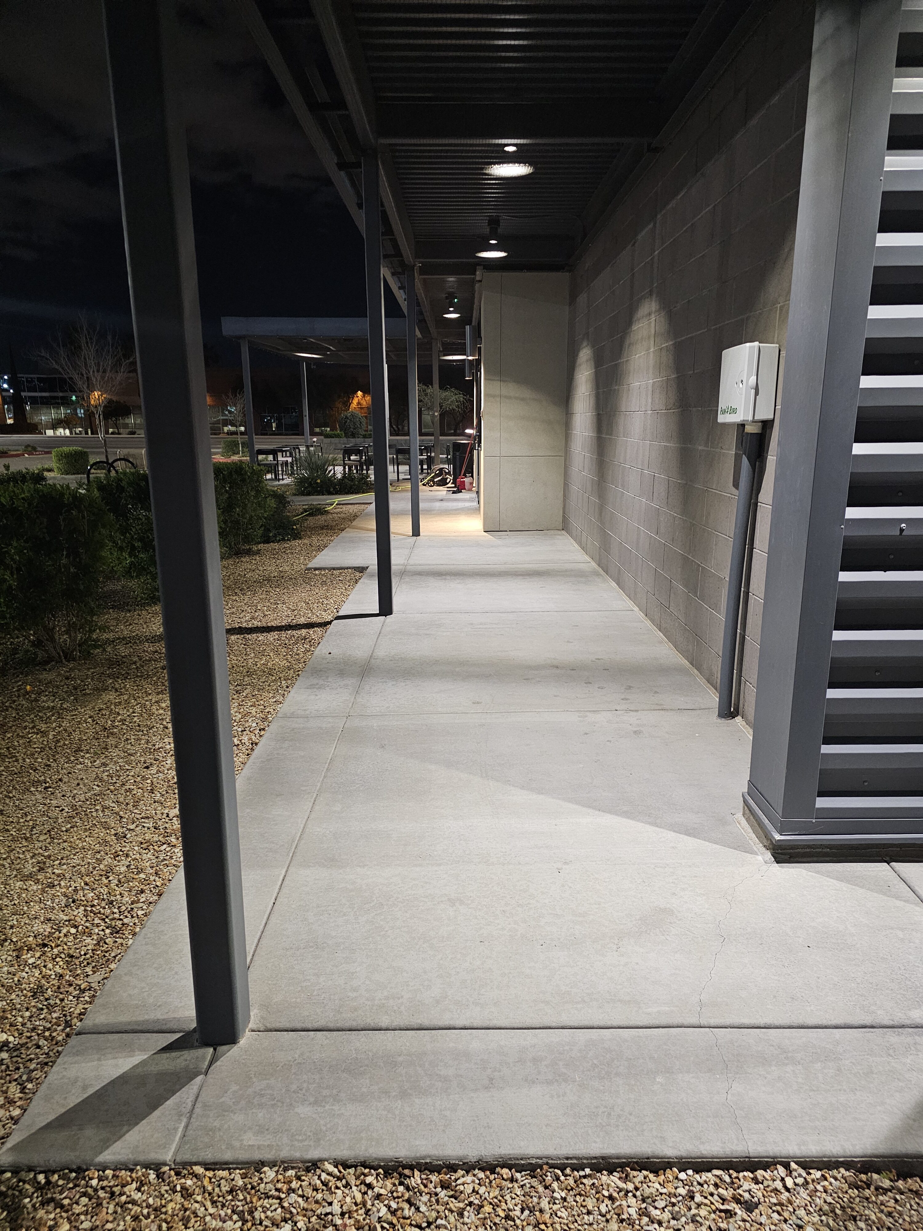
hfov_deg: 58.9
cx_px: 462
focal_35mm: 23
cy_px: 616
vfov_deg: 73.9
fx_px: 818
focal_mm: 6.3
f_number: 1.7
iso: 640
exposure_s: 1/30
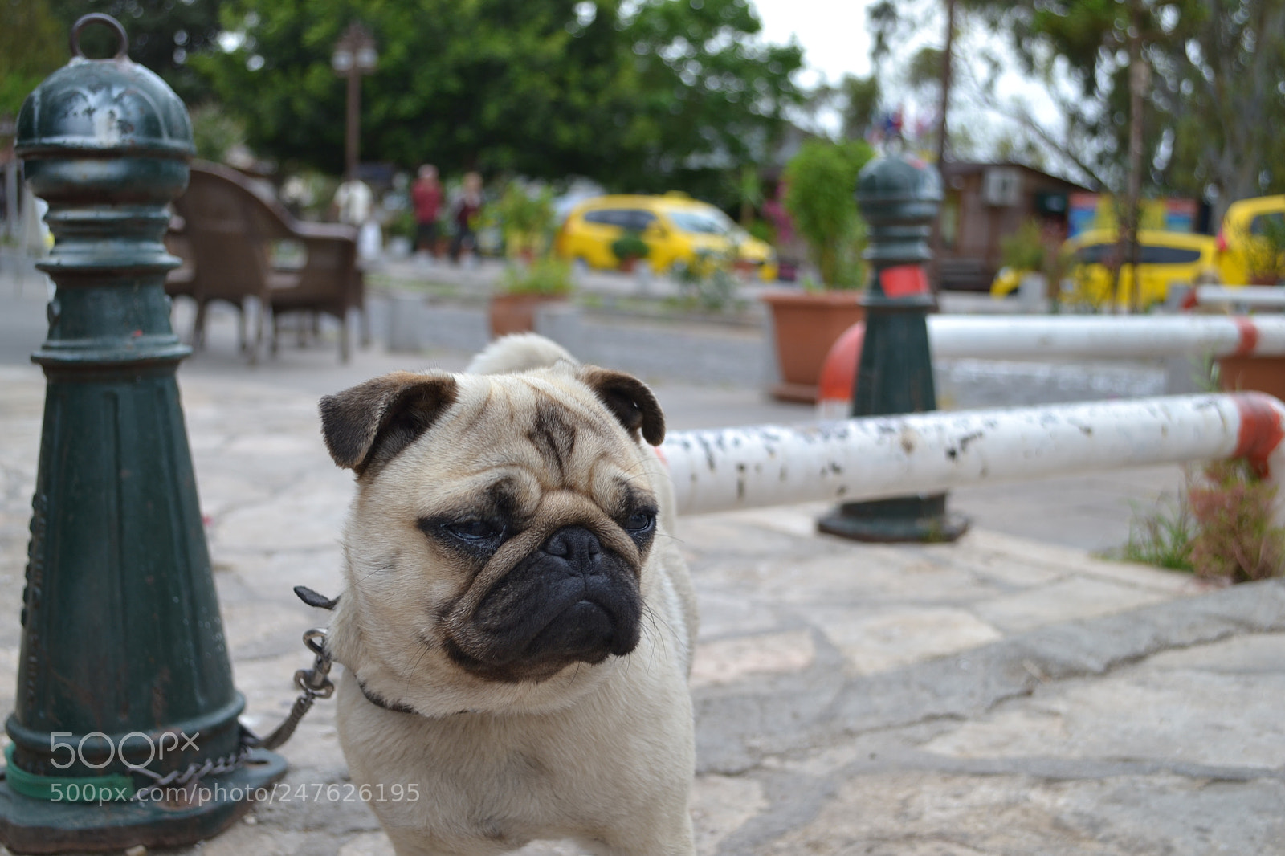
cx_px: 642
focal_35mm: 42
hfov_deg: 46.4
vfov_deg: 31.9
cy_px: 428
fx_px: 1499
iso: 100
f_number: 4.5
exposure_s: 1/100
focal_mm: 28
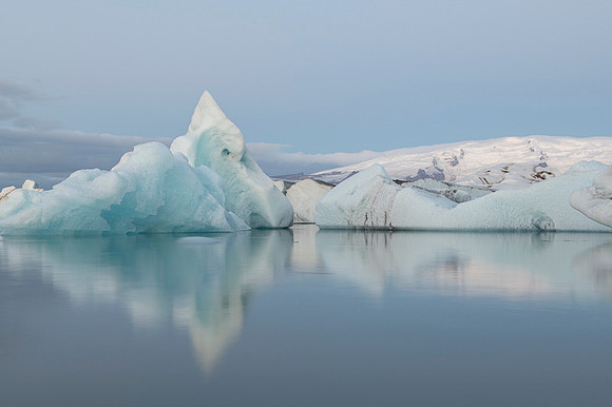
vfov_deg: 28.0
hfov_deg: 41.1
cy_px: 204
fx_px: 816
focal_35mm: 48
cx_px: 306
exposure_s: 2.5
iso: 50
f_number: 16
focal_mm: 48
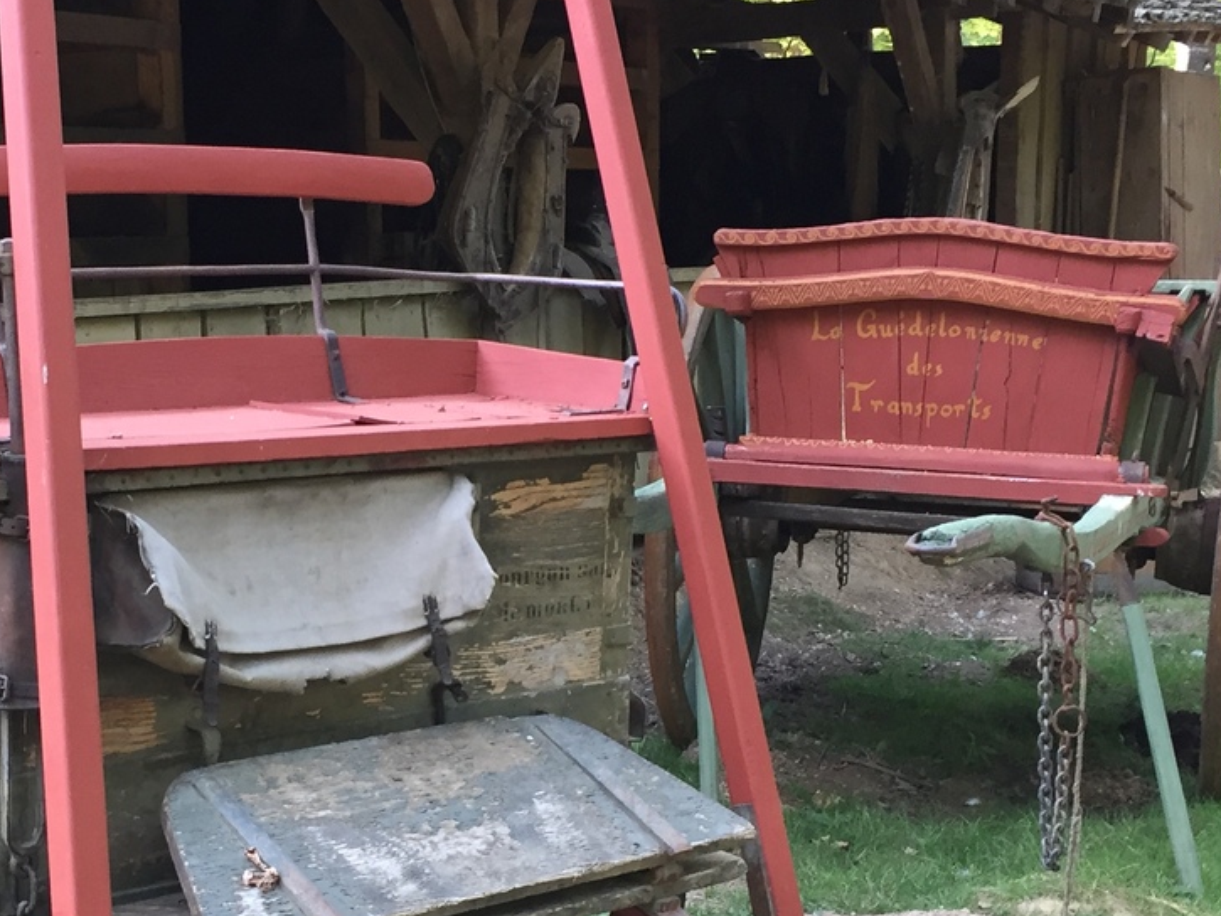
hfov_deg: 29.8
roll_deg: +1.7
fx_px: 2258
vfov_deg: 22.9
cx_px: 322
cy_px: 598
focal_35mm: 64
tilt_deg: -9.5
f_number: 2.2
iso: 50
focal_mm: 4.15
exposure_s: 1/33
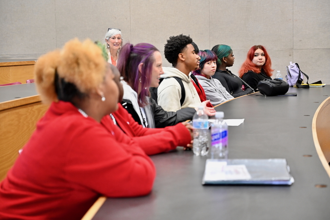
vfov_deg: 19.4
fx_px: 641
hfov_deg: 28.9
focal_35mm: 70
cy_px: 110
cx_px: 165
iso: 2500
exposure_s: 1/125
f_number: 4
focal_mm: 70
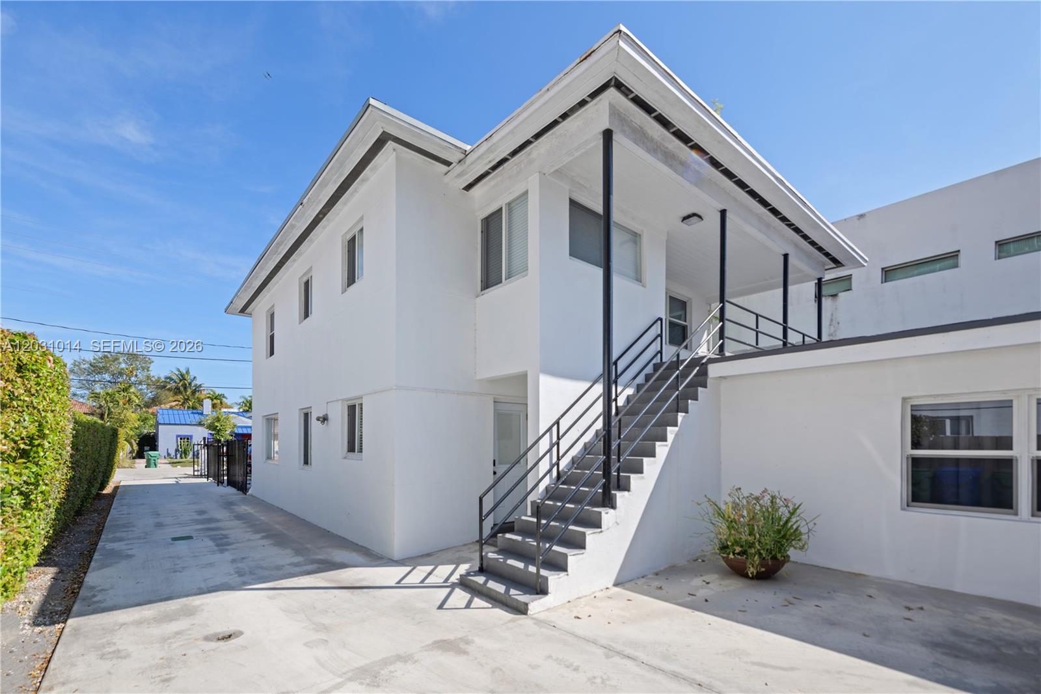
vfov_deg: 77.3
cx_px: 520
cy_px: 347
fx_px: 434
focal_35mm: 15
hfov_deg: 100.4
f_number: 5.6
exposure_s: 1/250
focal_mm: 15
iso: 100
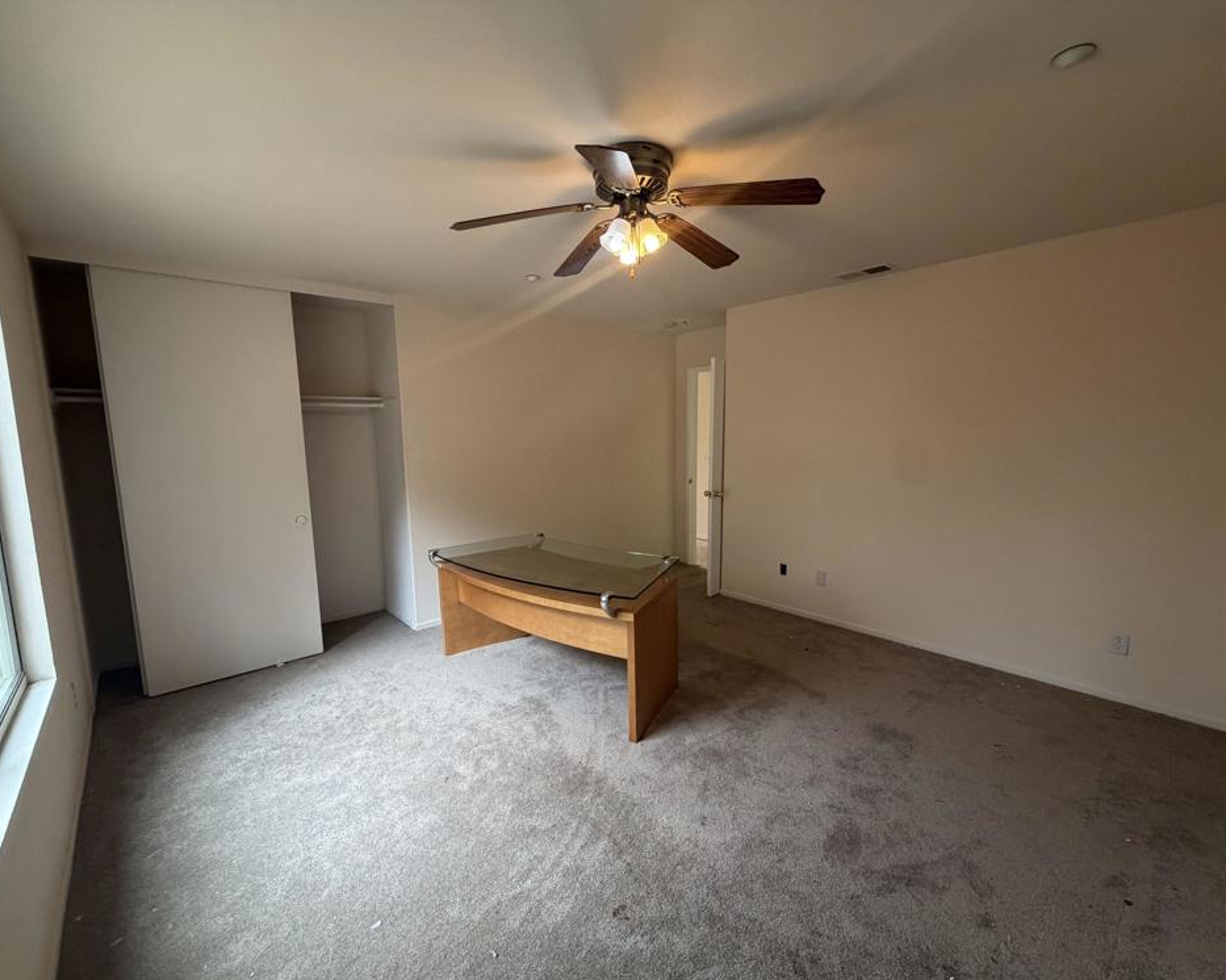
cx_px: 598
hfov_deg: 96.8
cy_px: 502
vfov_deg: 84.0
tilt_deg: -7.7
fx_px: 544
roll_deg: +1.5
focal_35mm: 15
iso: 320
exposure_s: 1/120
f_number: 2.2
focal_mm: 2.22
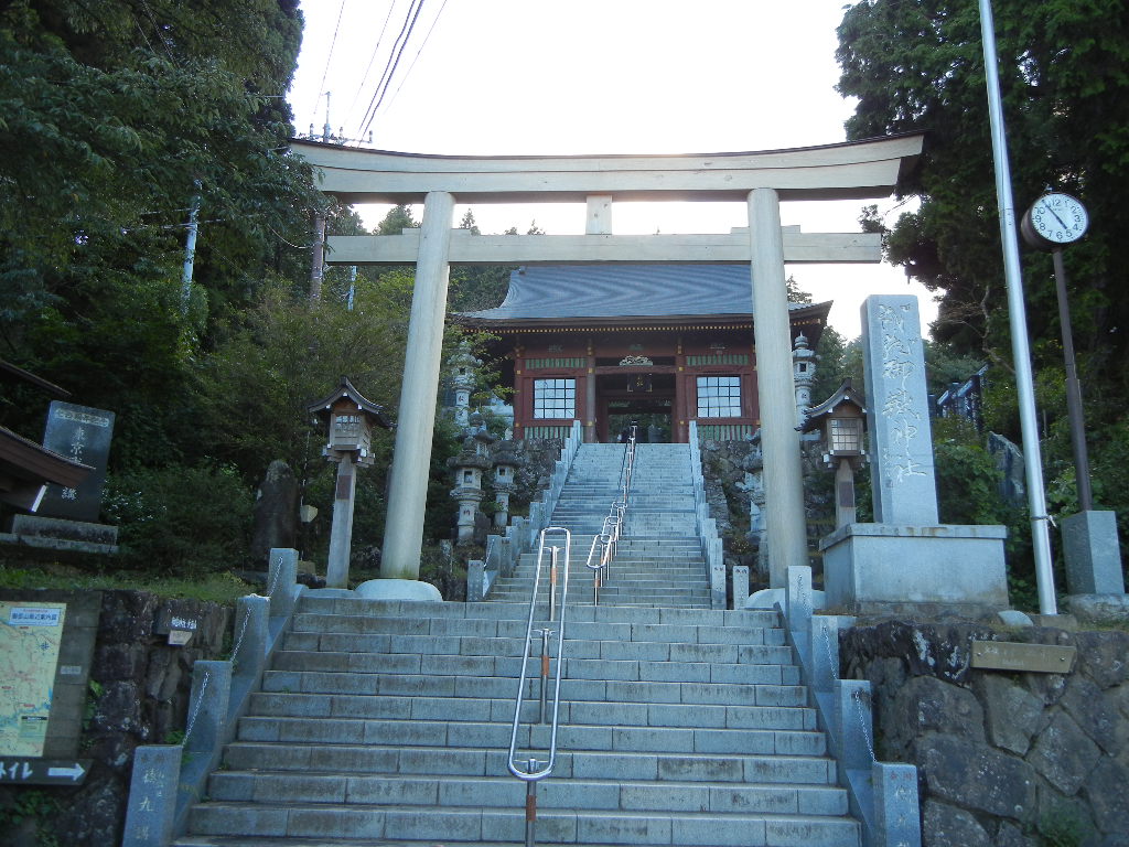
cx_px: 564
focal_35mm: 30
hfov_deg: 60.0
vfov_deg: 46.8
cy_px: 424
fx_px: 978
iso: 160
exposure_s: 1/94.4
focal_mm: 5.4
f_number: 3.5
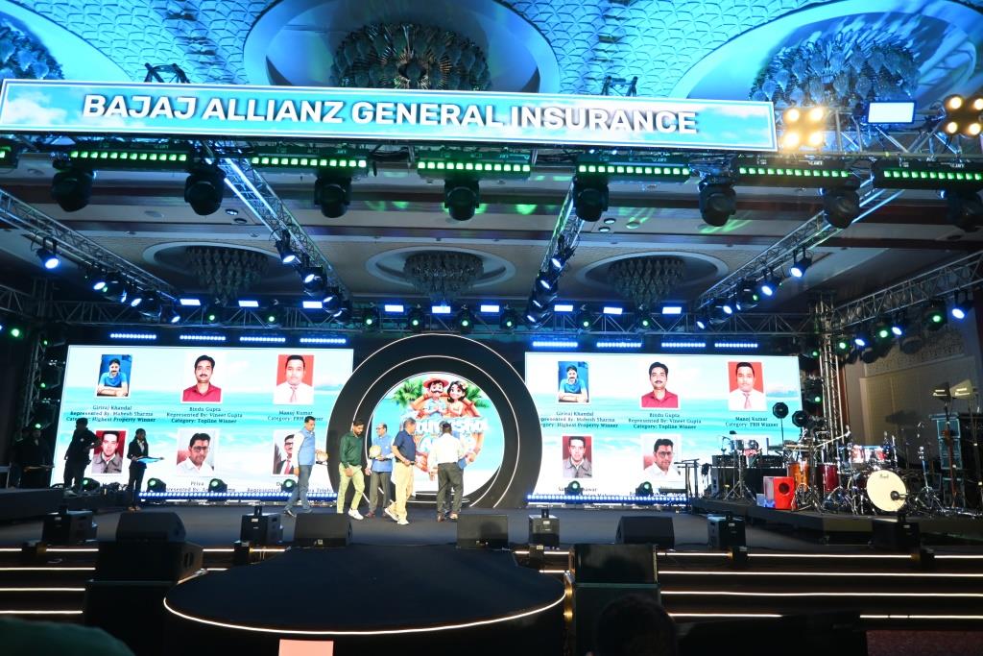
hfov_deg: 73.7
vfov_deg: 53.1
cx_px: 492
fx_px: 655
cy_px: 328
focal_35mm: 24
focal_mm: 16
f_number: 3.5
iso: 720
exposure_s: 1/125
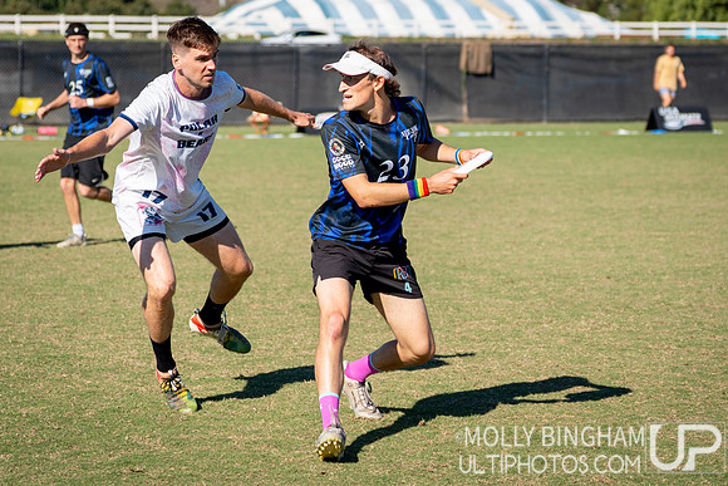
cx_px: 378
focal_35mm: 120
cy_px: 115
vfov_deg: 11.4
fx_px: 2427
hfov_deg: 17.1
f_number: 2.8
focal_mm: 70
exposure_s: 1/1600
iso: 100
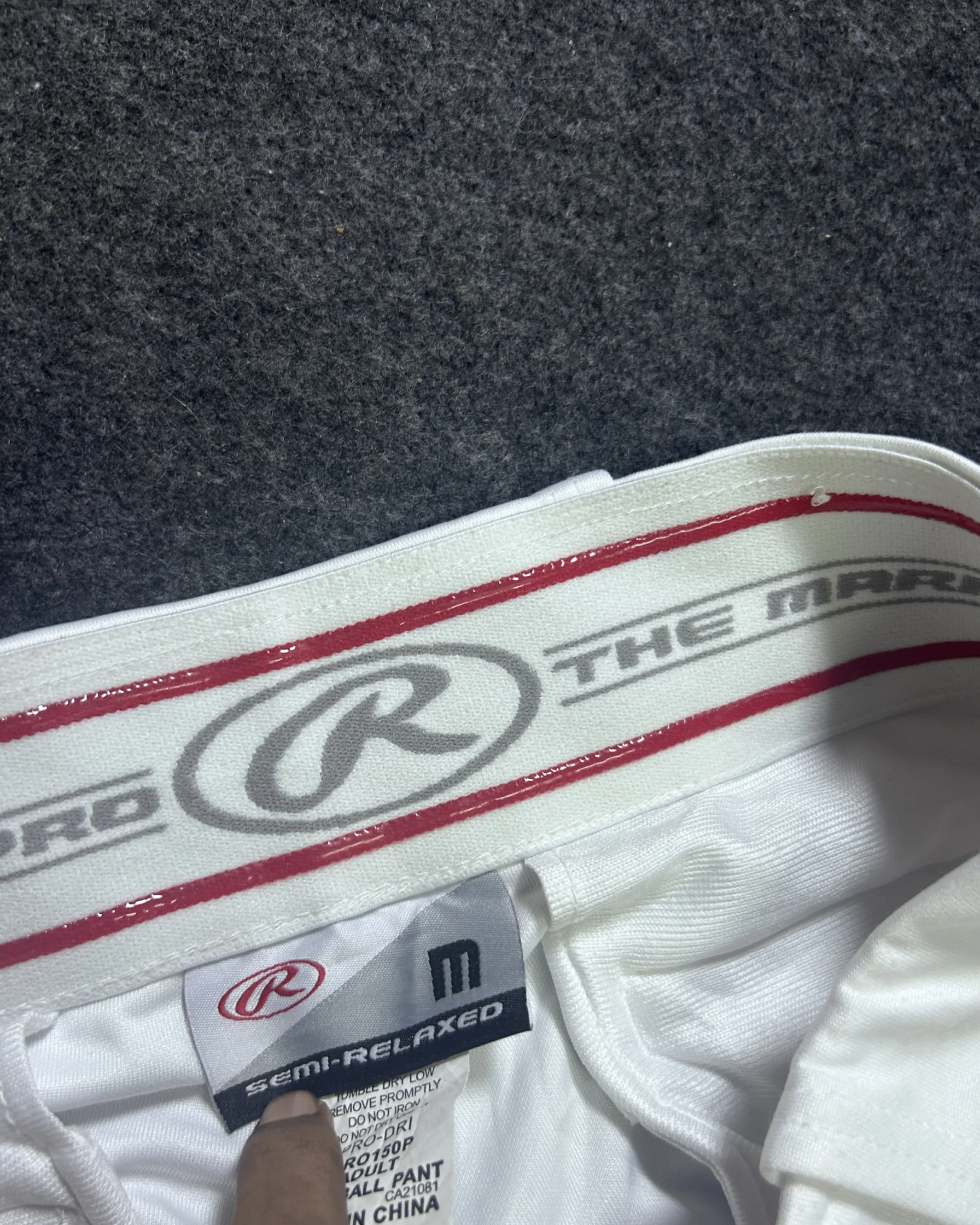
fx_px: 1051
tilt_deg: -52.9
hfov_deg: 50.0
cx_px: 471
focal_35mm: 29
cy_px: 685
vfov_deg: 60.3
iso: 64
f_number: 1.5
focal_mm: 5.7
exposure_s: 1/50
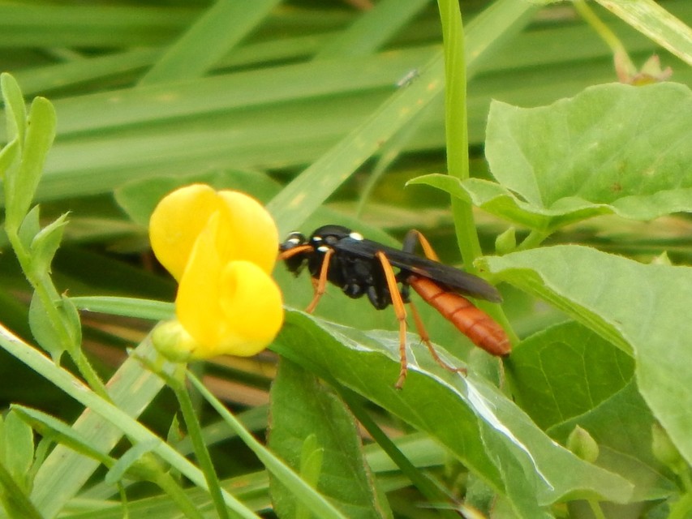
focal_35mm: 668
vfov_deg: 2.2
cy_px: 260
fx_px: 13356
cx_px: 346
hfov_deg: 3.0
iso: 180
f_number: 5.8
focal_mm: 120
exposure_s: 1/125
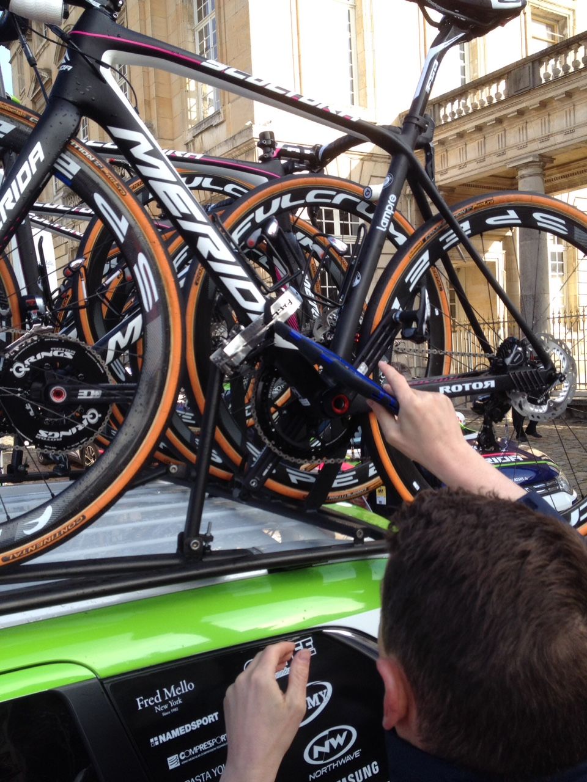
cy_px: 391
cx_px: 294
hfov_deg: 40.7
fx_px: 791
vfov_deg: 52.6
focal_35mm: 35
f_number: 2.4
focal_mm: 4.28
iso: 50
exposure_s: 1/480
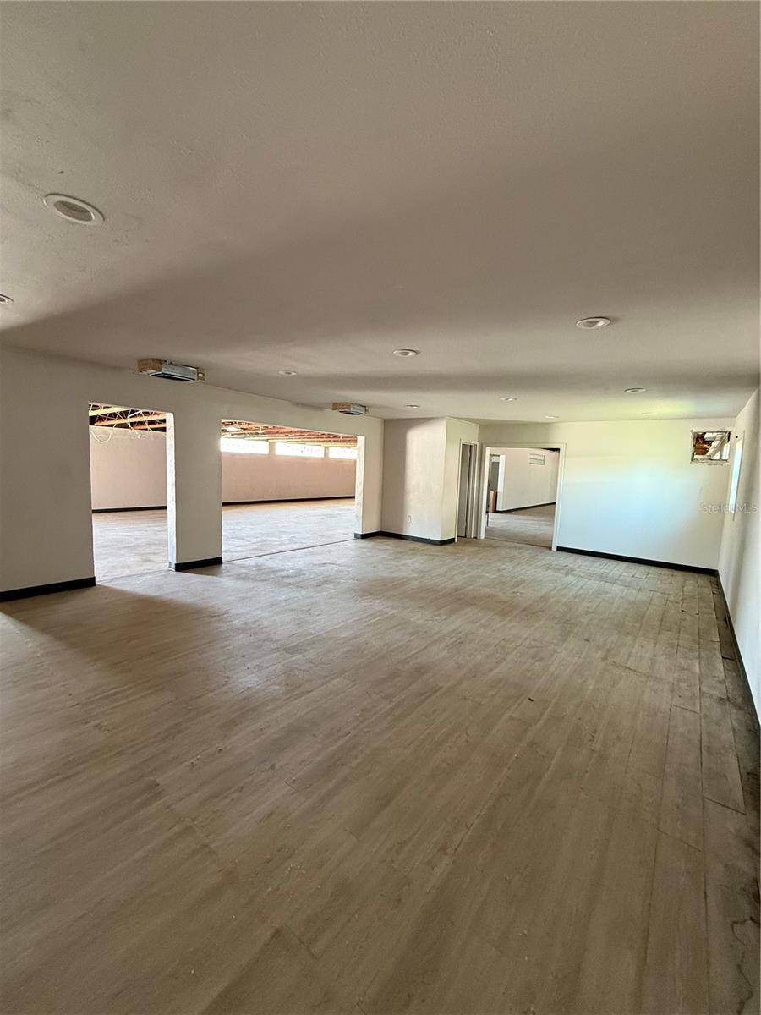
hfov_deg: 85.7
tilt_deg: -5.0
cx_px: 380
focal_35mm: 14
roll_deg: -2.6
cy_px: 508
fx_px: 410
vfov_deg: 102.1
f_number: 2.2
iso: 400
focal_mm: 2.22
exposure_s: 1/60
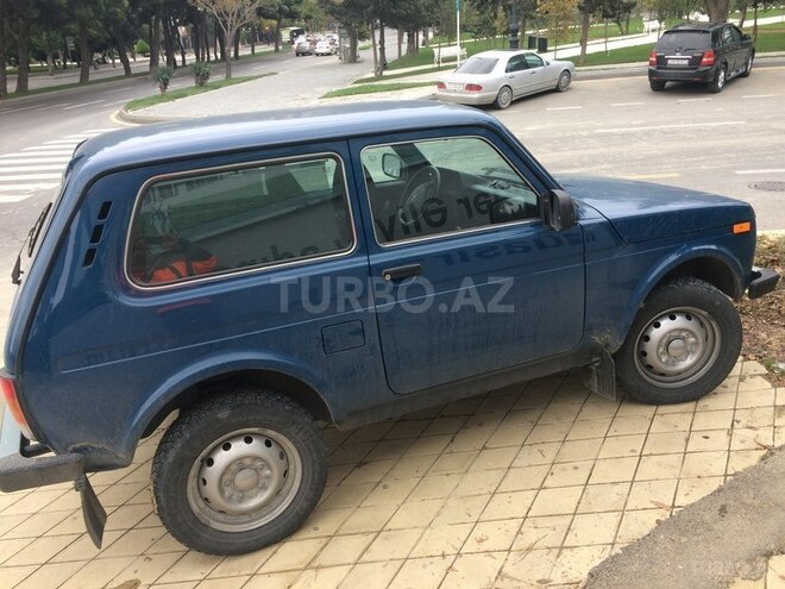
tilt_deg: -23.9
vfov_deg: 48.2
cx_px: 392
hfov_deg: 61.7
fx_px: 658
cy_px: 294
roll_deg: +2.1
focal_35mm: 29
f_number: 2.2
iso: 40
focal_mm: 4.15
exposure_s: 1/100
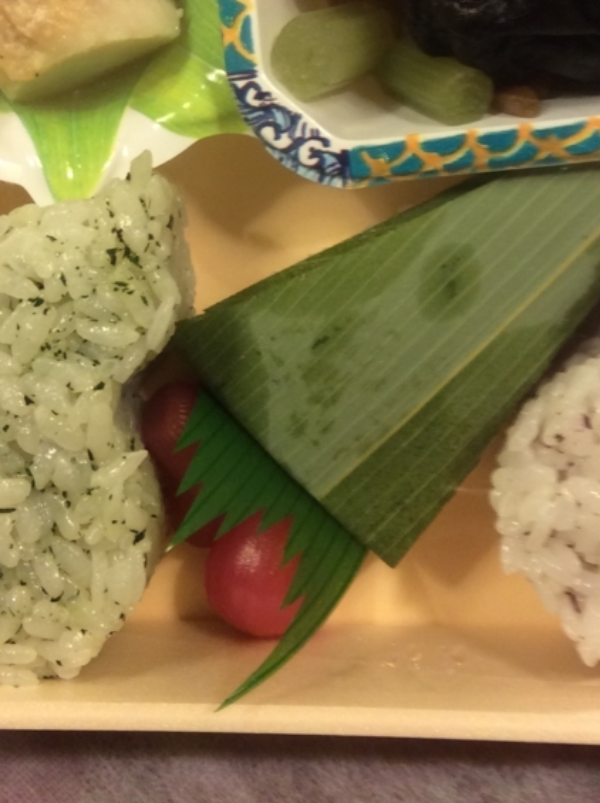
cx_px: 315
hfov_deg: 25.2
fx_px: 1344
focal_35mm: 58
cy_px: 259
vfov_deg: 33.0
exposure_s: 1/24
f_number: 2.4
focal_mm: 3.3
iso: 80
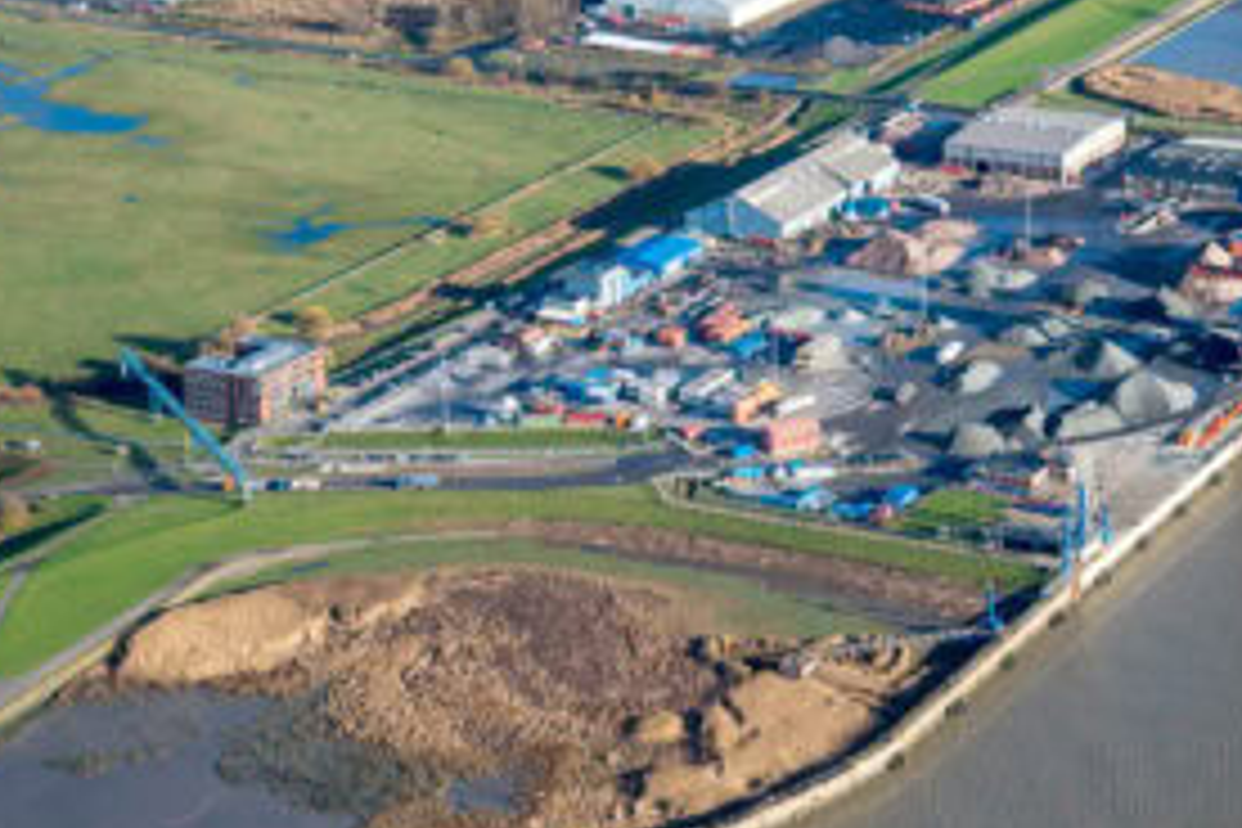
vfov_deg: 12.7
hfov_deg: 18.9
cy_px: 310
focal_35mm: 108
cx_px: 796
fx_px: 3726
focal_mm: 62
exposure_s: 1/1250
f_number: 7.1
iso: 640
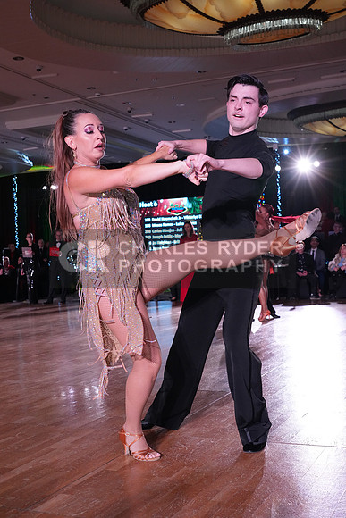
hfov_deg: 29.3
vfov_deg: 42.7
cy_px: 259
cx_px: 173
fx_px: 663
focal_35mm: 46
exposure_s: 1/200
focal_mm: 46
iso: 4000
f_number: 7.1
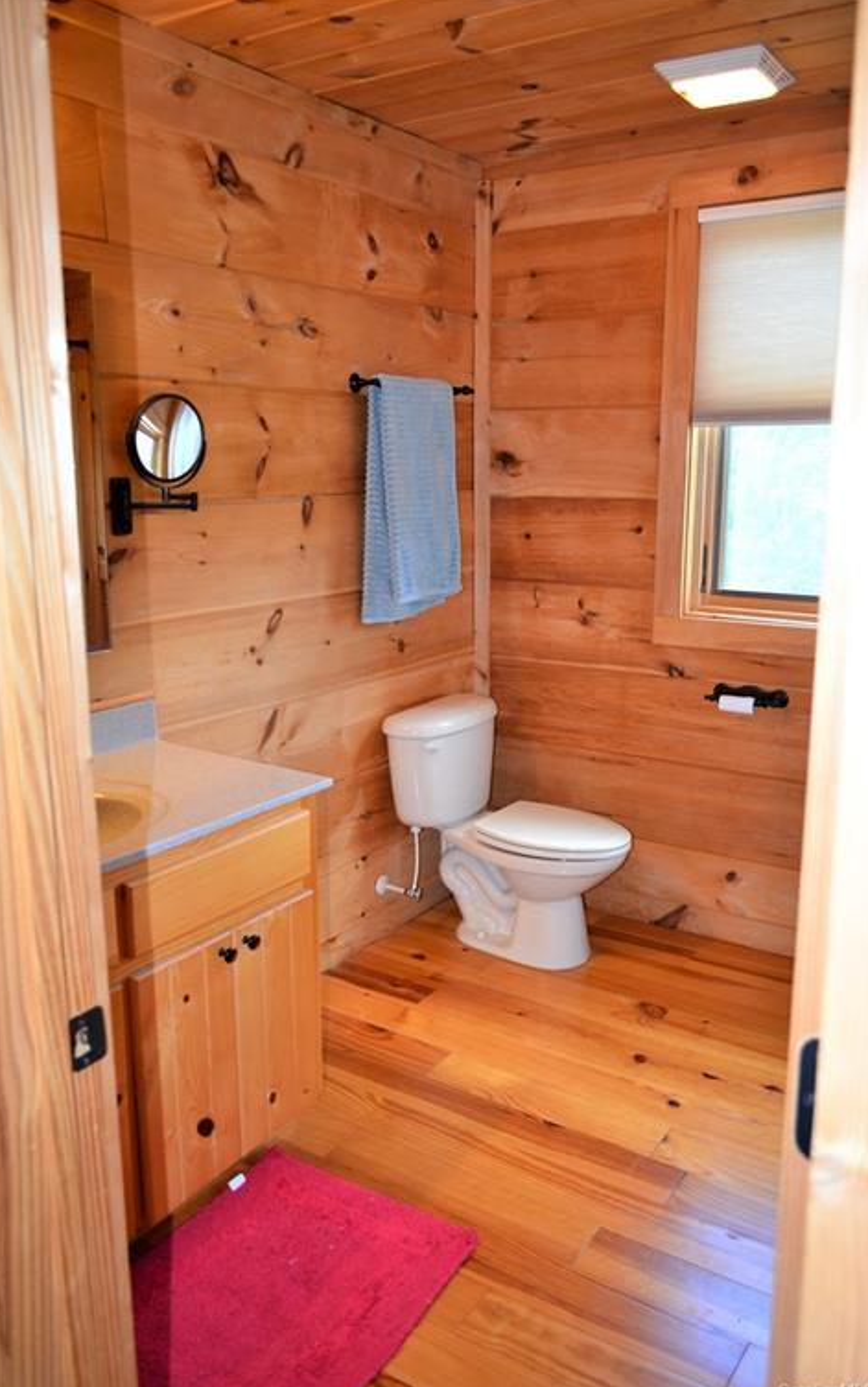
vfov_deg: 66.5
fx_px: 1059
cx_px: 459
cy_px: 696
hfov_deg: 44.5
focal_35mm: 28
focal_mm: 18
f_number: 3.5
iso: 560
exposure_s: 1/60
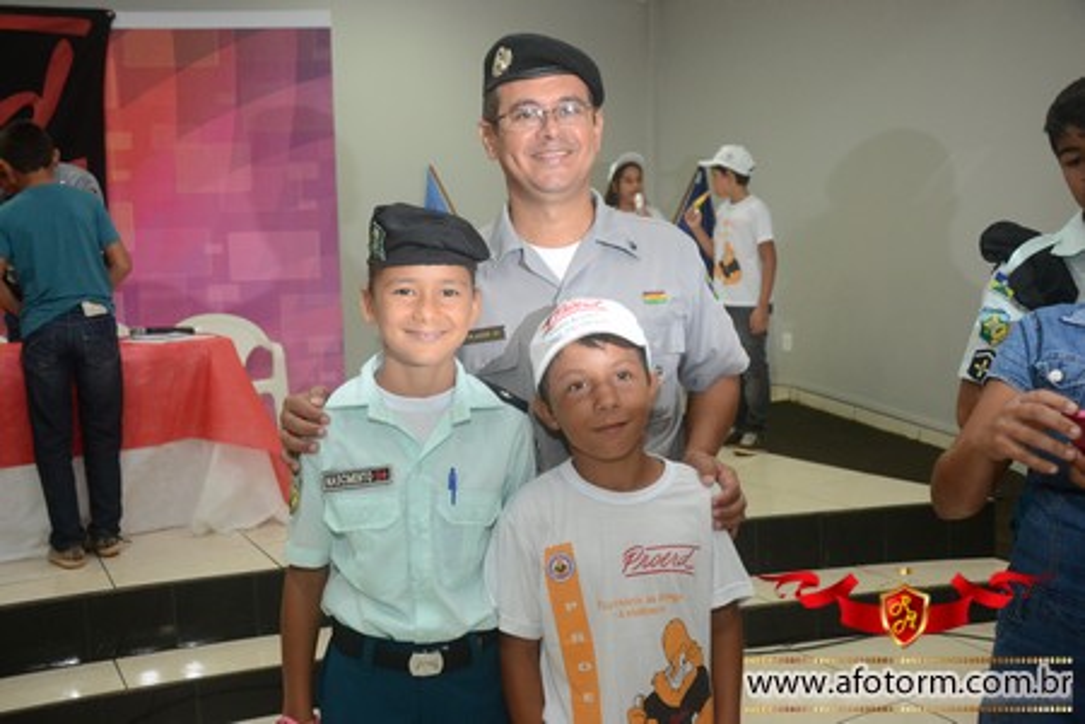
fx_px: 995
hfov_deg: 57.2
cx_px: 542
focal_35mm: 33
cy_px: 362
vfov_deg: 40.0
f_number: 3.8
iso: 1600
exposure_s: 1/125
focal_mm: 22
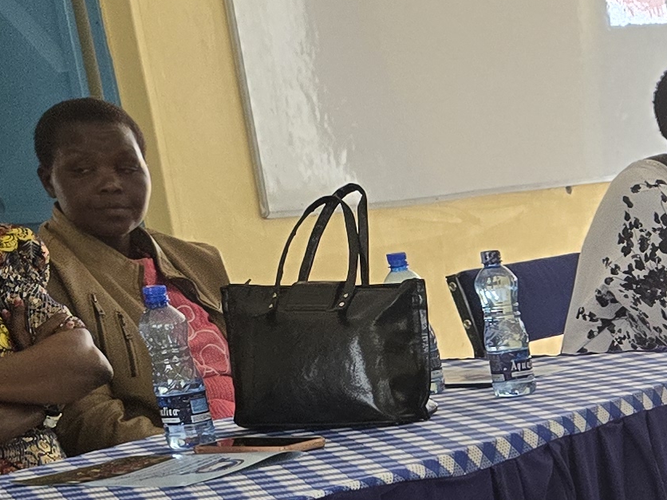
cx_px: 1122
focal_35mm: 110
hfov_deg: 15.8
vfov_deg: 12.9
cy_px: 712
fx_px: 2120
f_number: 1.7
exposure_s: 1/180
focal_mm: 6.3
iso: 200
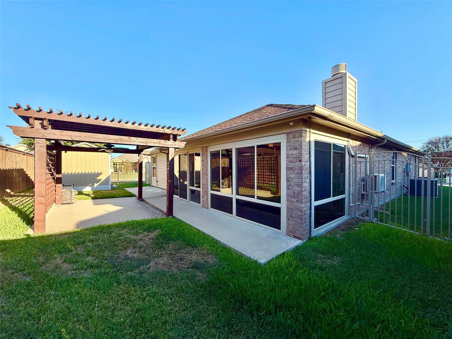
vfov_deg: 85.7
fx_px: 183
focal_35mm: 14
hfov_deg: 102.1
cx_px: 226
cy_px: 170
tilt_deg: +0.2
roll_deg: -0.2
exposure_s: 1/799
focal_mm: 2.22
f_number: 2.2
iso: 50
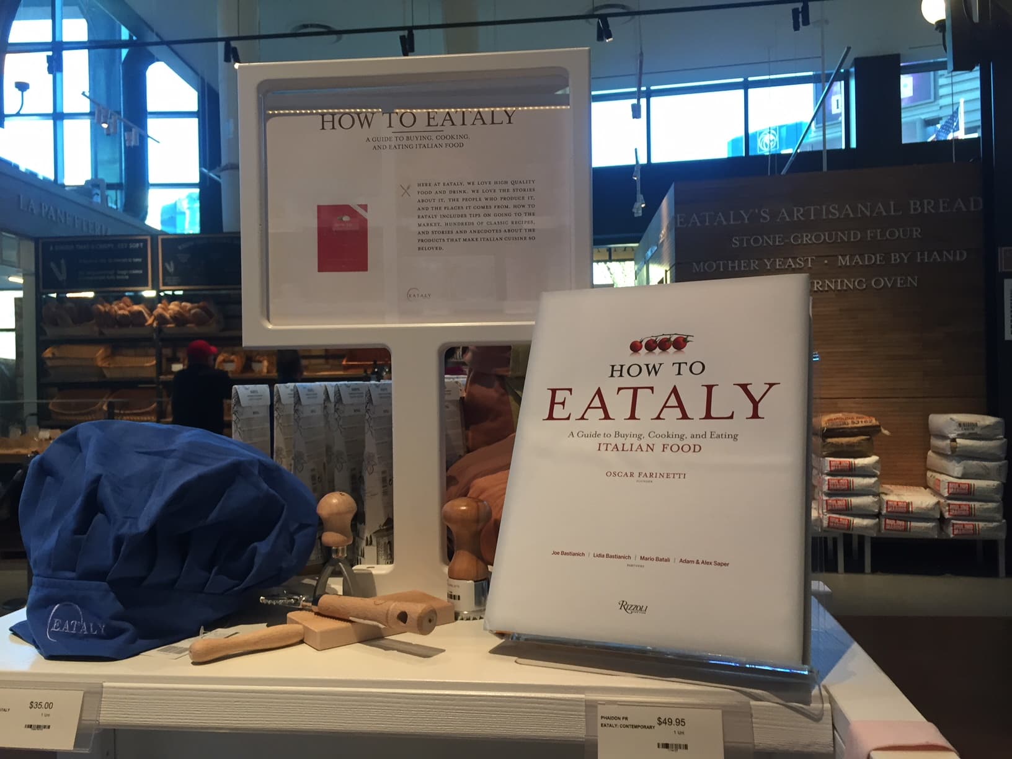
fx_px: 848
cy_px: 380
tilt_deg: -0.4
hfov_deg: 61.7
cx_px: 506
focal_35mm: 29
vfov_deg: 48.2
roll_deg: +1.6
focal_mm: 4.15
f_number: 2.2
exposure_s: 1/30
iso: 40
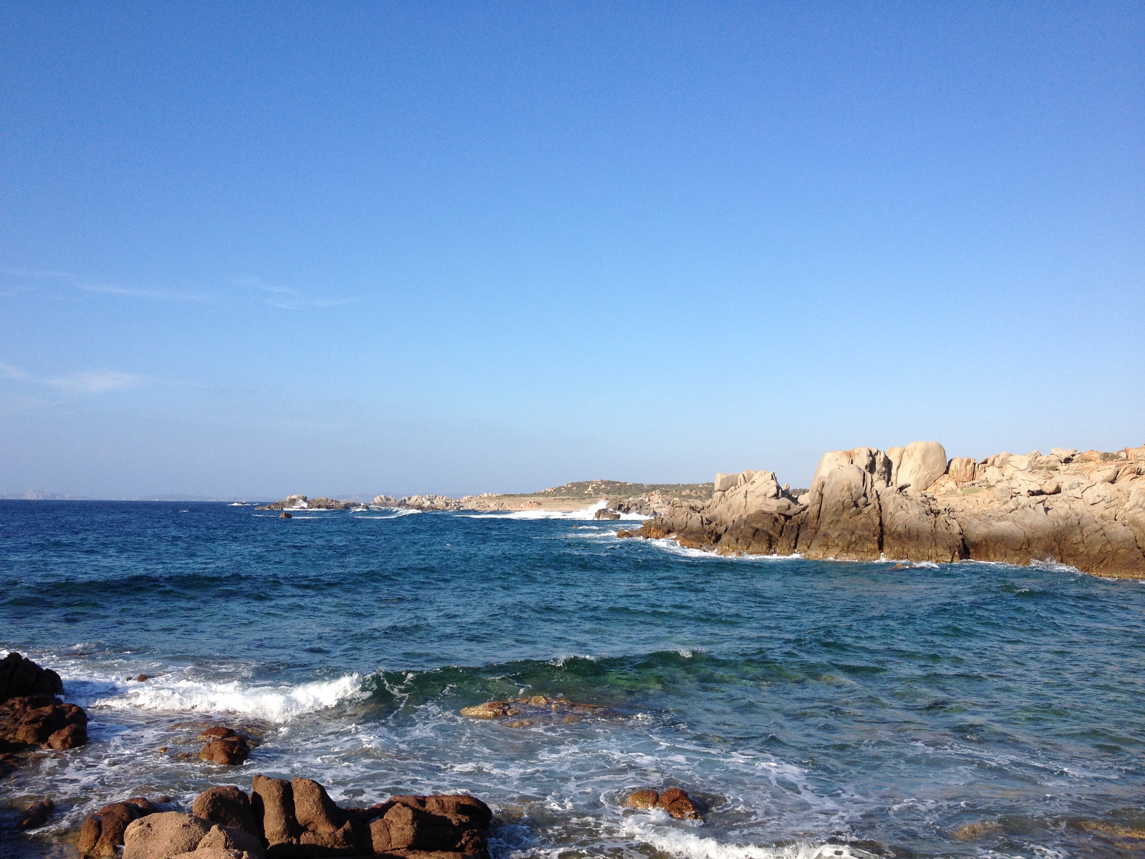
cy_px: 430
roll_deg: -0.1
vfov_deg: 40.7
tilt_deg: +1.0
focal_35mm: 35
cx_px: 572
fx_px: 1158
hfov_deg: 52.6
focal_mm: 4.28
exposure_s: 1/1623
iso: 50
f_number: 2.4
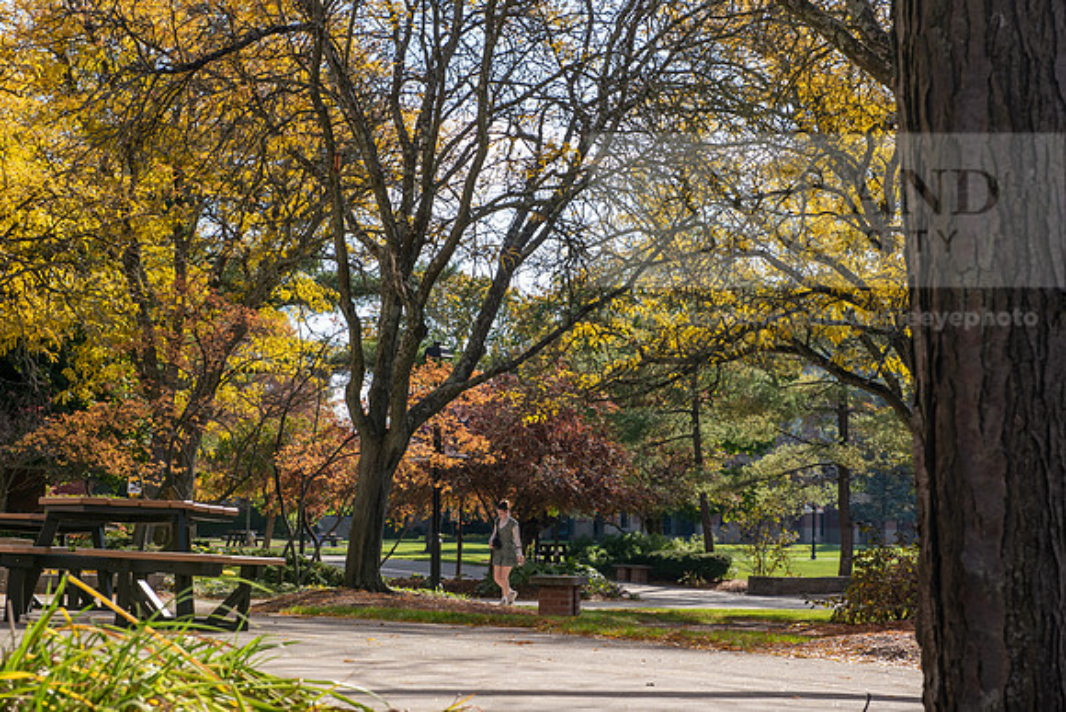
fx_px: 2073
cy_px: 356
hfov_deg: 28.8
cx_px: 533
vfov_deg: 19.5
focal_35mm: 70
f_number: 9
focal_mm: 70
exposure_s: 1/250
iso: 320
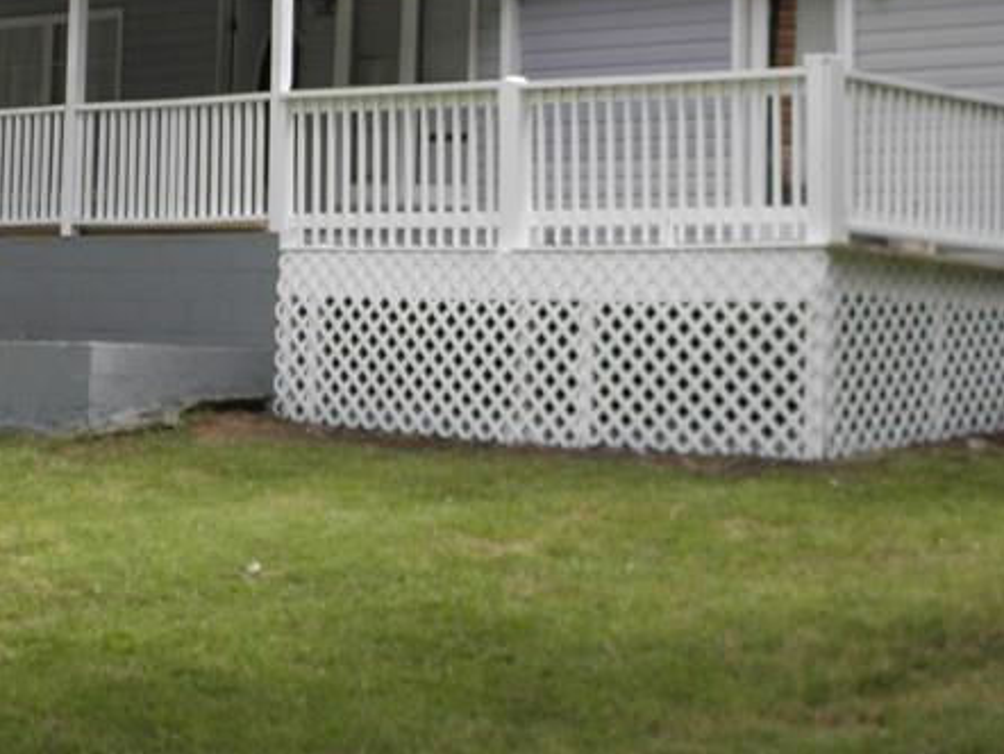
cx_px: 361
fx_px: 2554
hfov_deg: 22.2
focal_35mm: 88
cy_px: 48
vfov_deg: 16.5
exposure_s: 1/500
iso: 100
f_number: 3.7
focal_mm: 6.8
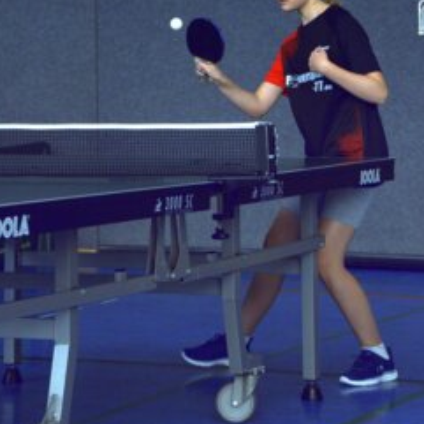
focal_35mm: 148
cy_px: 84
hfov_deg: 11.8
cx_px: 194
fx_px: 2051
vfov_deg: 11.8
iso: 3200
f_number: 5.6
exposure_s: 1/1250
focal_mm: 70
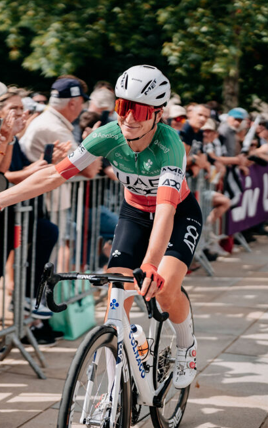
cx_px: 74
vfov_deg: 26.8
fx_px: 899
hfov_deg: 16.9
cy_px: 214
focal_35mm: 77
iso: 100
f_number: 1.2
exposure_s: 1/8000
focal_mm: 50
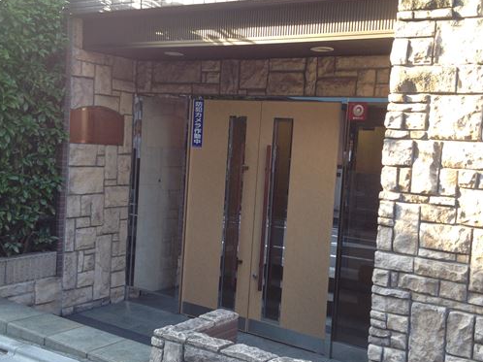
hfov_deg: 42.0
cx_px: 272
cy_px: 189
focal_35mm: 45
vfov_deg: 32.2
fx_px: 628
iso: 64
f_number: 2.4
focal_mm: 4.28
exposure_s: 1/60
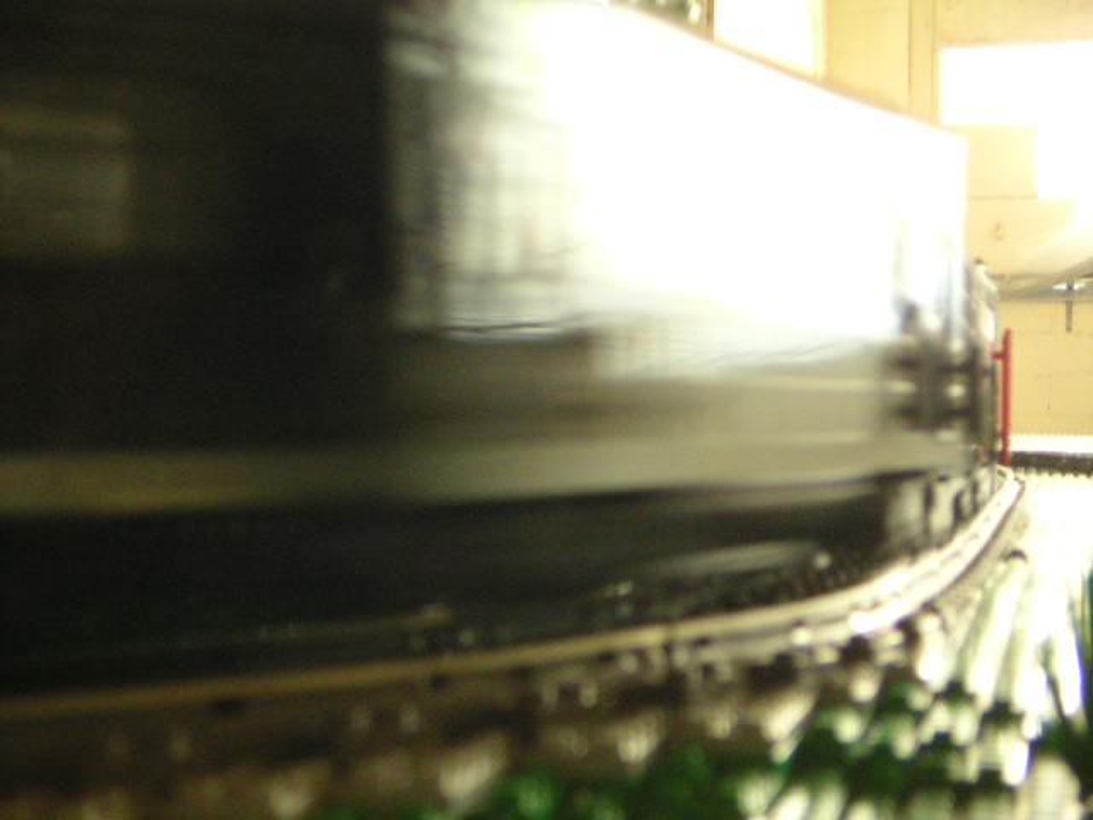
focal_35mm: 74
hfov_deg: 26.3
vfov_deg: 19.9
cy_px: 410
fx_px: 2337
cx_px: 546
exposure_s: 1/15
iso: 400
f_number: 3.4
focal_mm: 9.6
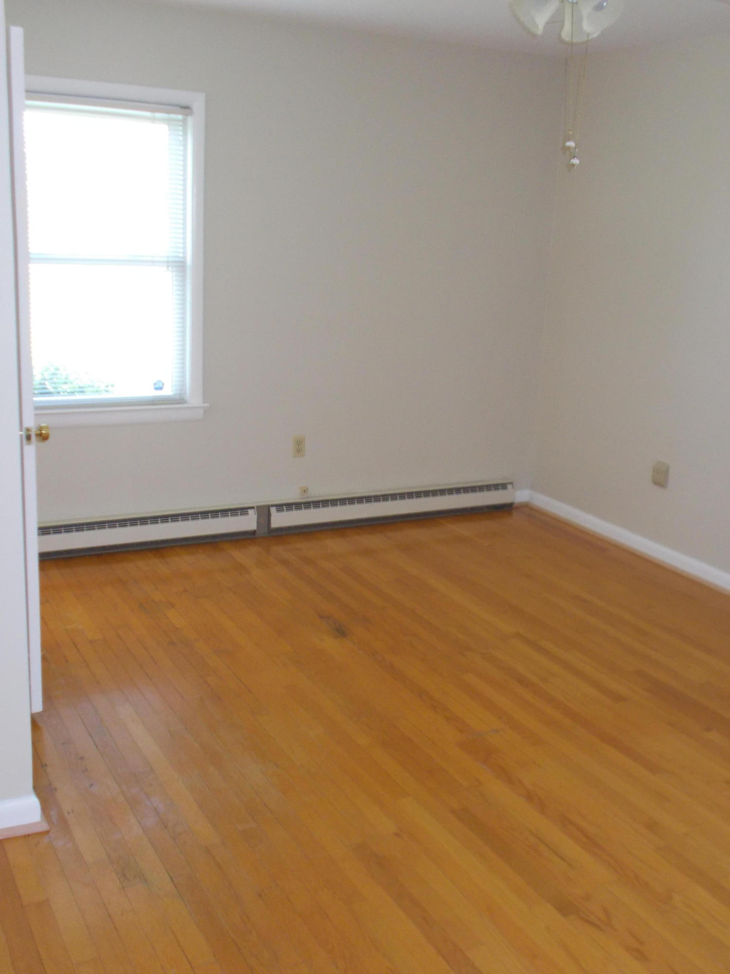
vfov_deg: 47.9
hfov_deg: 36.8
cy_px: 487
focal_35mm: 39
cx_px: 365
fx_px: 1097
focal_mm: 6.9
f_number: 3.9
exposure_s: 1/30
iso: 280
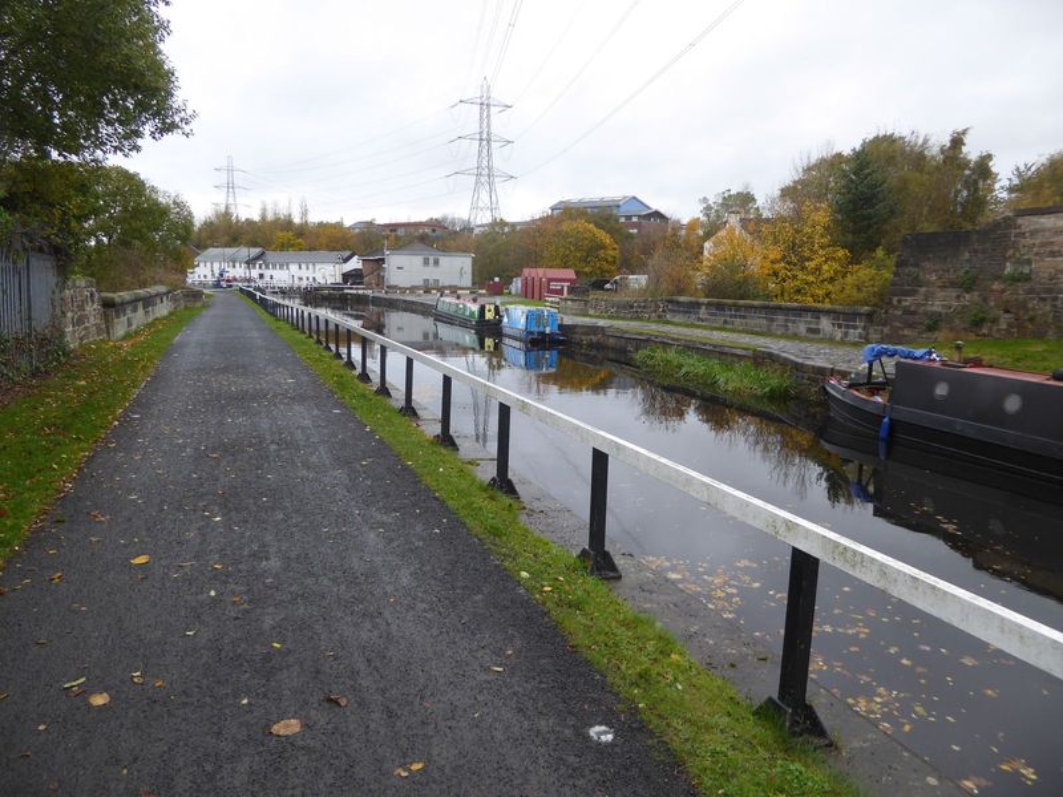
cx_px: 532
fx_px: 768
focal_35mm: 25
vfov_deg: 54.9
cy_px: 398
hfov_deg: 69.4
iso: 80
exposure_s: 1/80
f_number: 3.3
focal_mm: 4.3
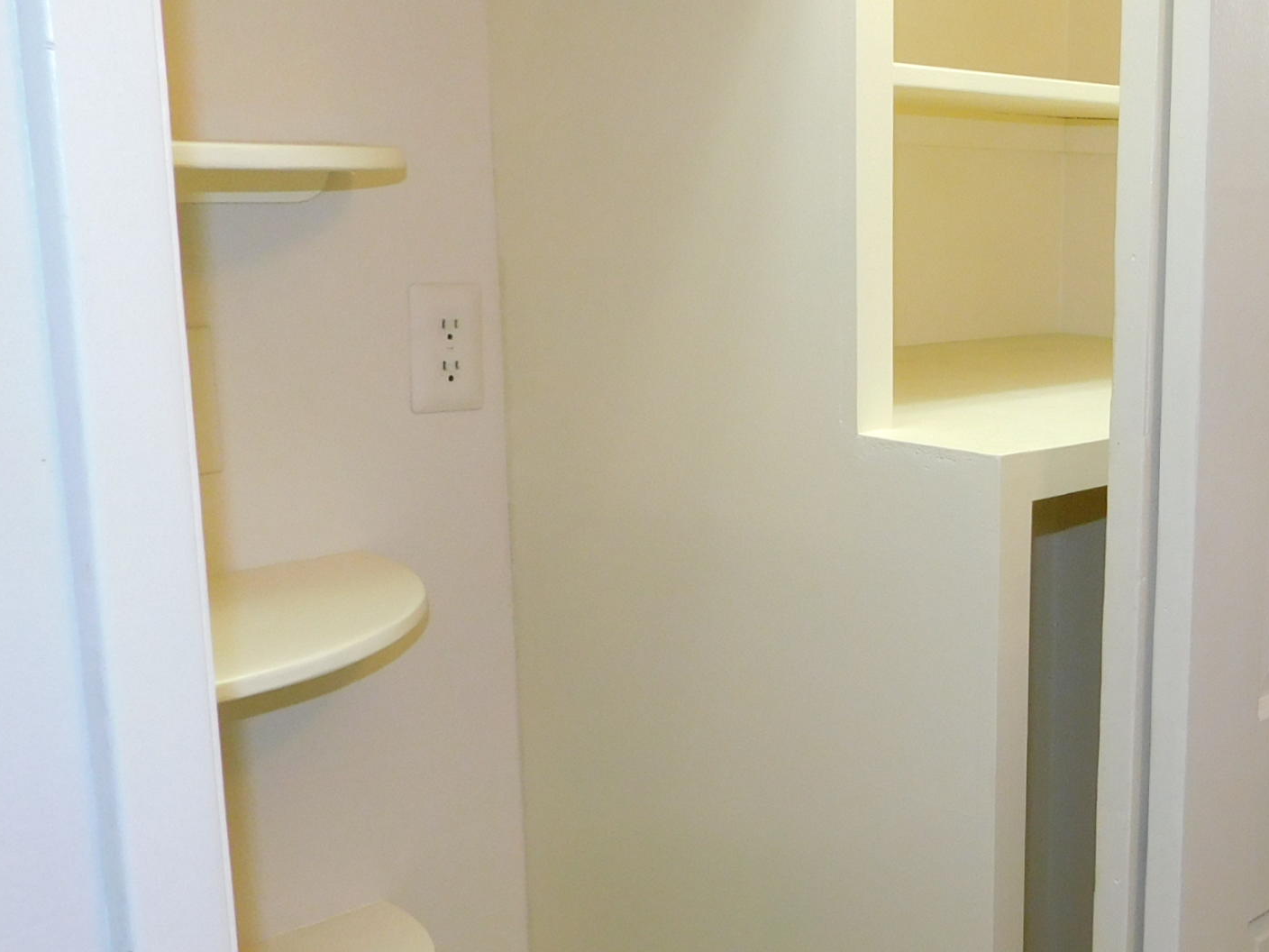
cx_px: 1283
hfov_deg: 35.1
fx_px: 1796
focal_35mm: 49
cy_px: 545
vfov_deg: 29.6
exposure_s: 1/30
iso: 200
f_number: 3
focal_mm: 4
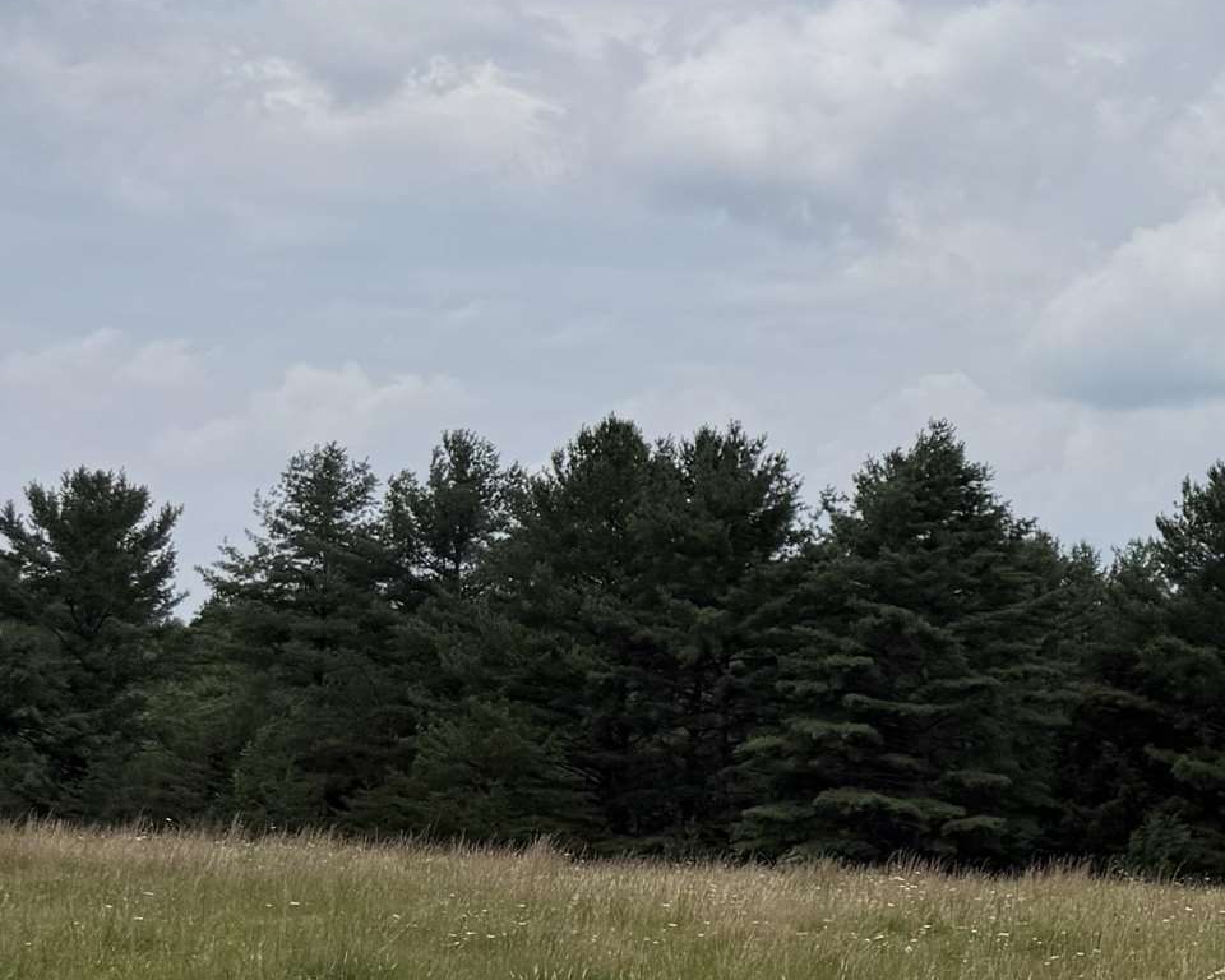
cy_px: 634
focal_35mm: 75
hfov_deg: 21.0
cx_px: 1899
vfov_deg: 20.4
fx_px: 2719
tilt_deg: +2.4
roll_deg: -4.8
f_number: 1.78
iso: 80
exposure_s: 1/8130
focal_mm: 6.76
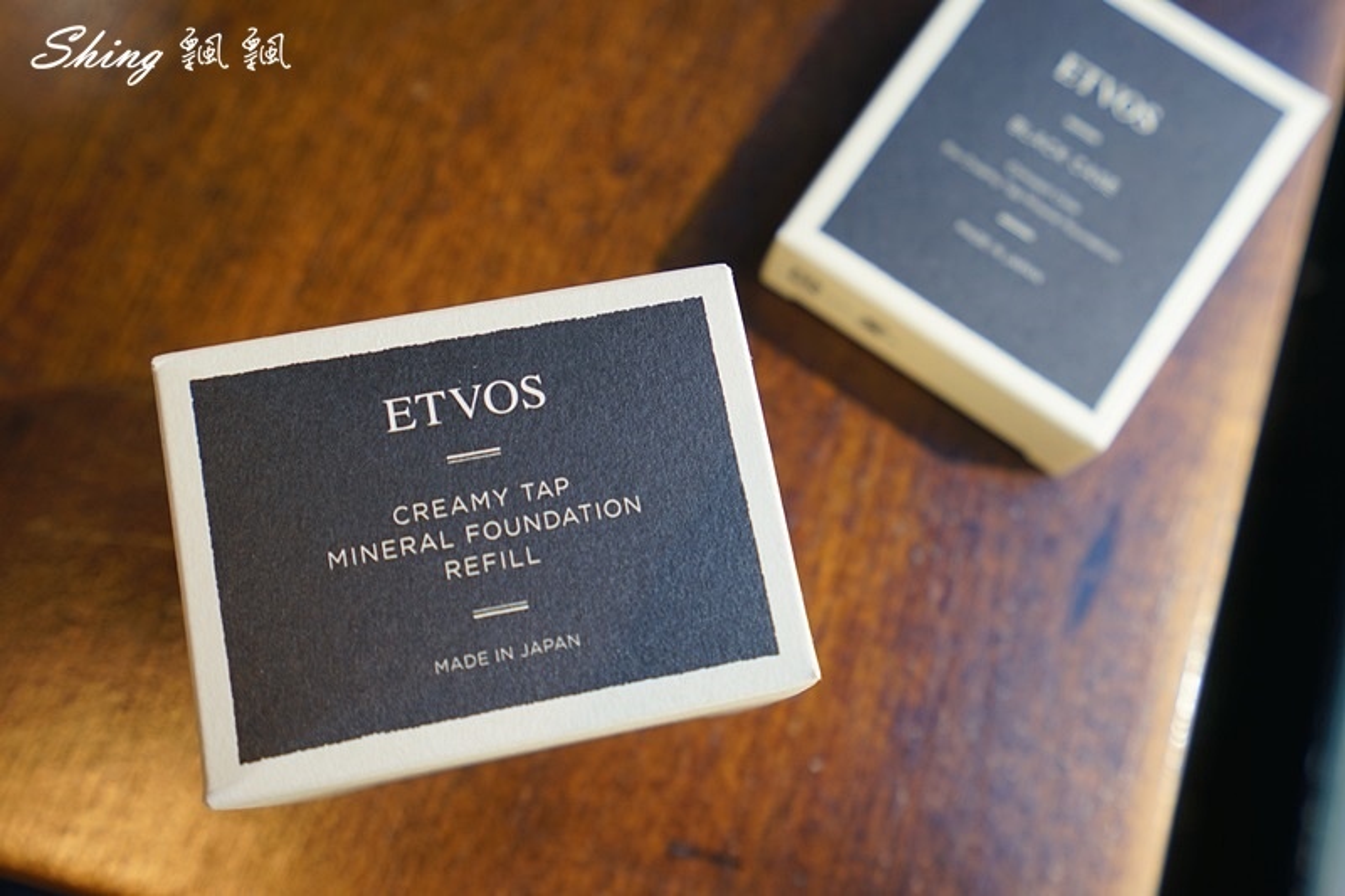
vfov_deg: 37.8
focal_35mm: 35
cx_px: 672
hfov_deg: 54.4
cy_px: 448
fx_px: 1307
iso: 250
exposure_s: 1/60
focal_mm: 35
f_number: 5.6
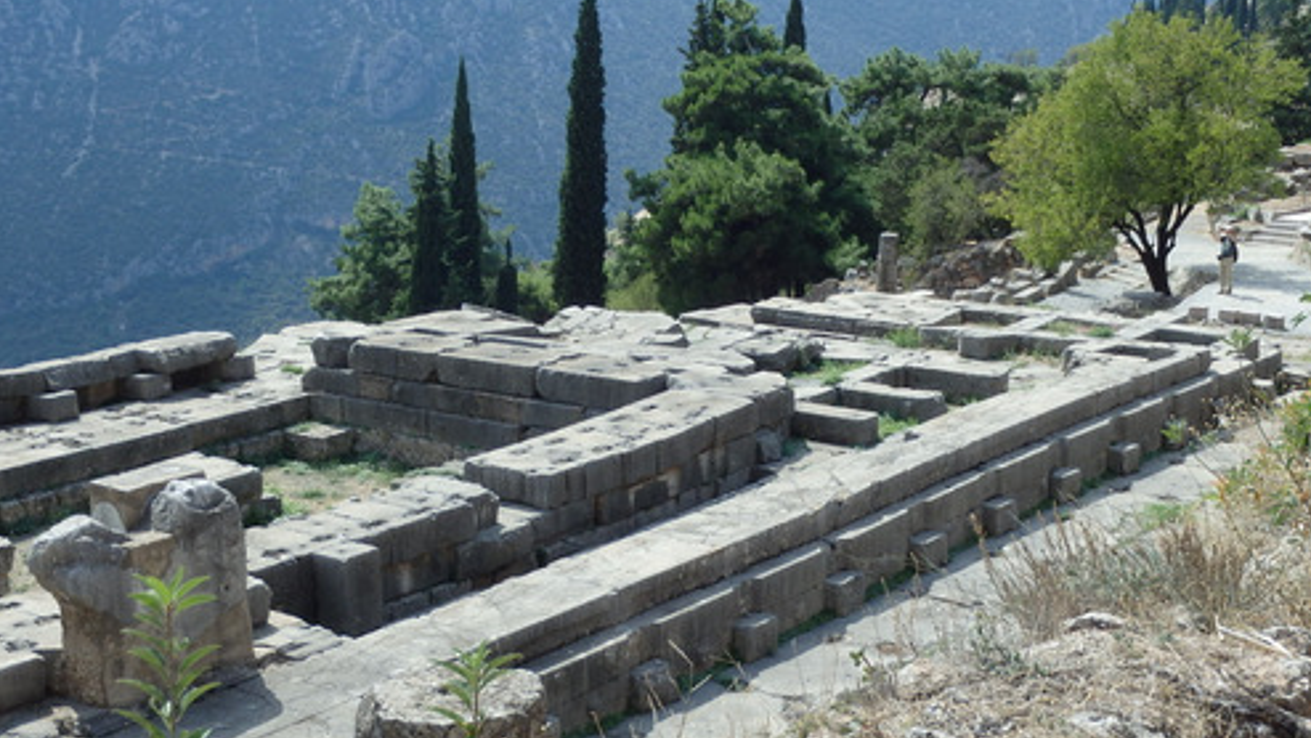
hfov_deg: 38.5
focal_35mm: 54
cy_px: 434
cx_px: 656
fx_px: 1877
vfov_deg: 22.2
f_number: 4.9
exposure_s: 1/400
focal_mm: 8.8
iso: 125
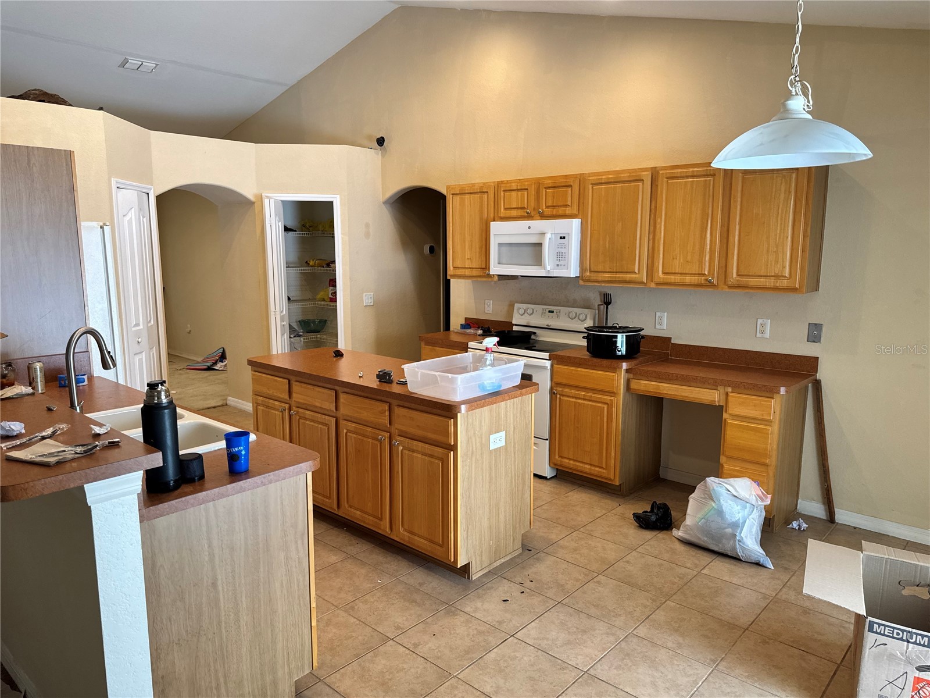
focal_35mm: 24
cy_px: 349
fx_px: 645
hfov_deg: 71.6
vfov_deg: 56.8
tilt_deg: -8.6
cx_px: 465
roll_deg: +0.2
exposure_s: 1/120
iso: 160
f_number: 1.78
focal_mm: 6.76
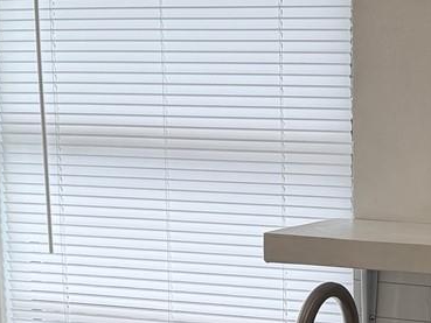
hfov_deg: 18.2
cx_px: 471
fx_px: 1295
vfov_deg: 14.0
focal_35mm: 104
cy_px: 326
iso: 80
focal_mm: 6.76
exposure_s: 1/622
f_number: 1.78
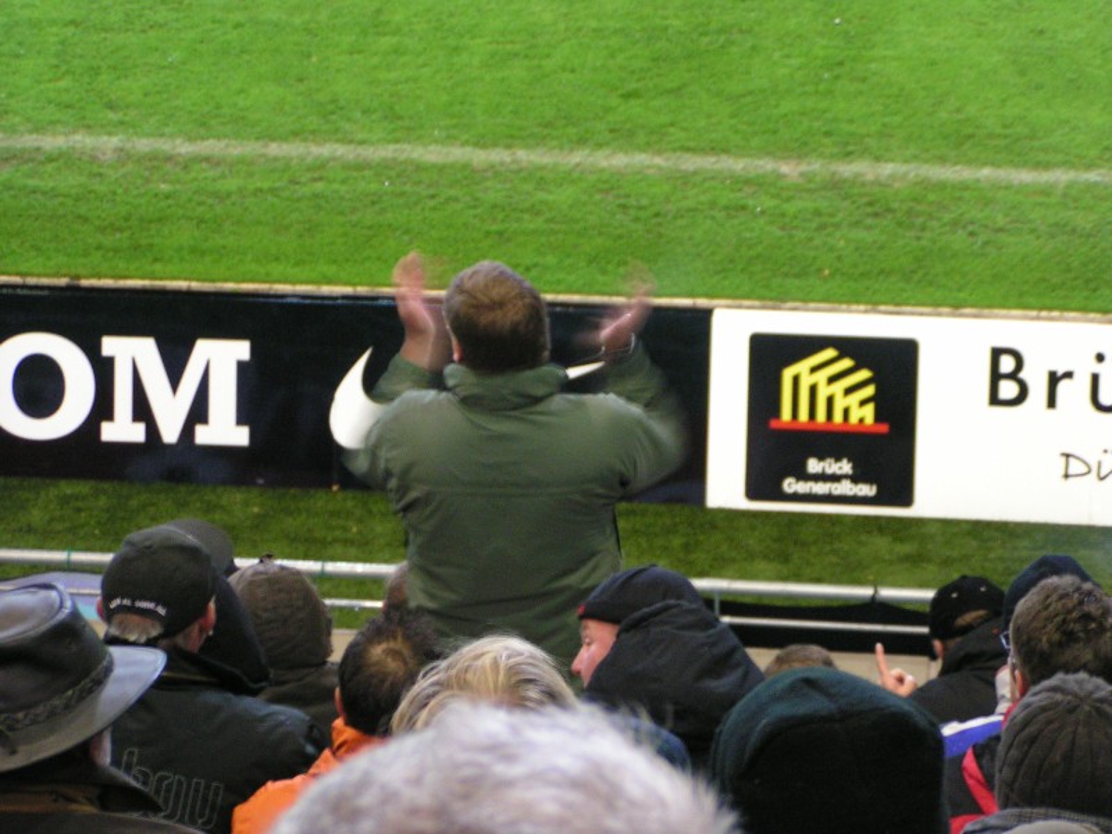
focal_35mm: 125
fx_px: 4015
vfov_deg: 11.9
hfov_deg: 15.8
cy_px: 417
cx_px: 556
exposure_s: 1/13
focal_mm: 19.1
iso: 200
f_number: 3.5
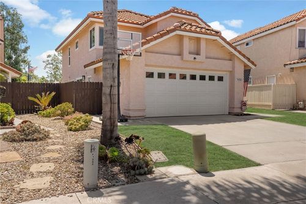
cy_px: 102
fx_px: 246
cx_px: 153
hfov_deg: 63.7
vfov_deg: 44.9
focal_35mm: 29
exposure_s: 1/500
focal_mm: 29
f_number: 9
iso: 320
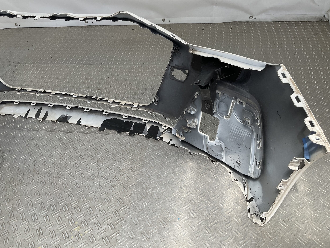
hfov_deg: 60.0
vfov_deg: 46.8
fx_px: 286
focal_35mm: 30
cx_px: 165
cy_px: 122
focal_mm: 3
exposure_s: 1/266
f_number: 1.8
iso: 16
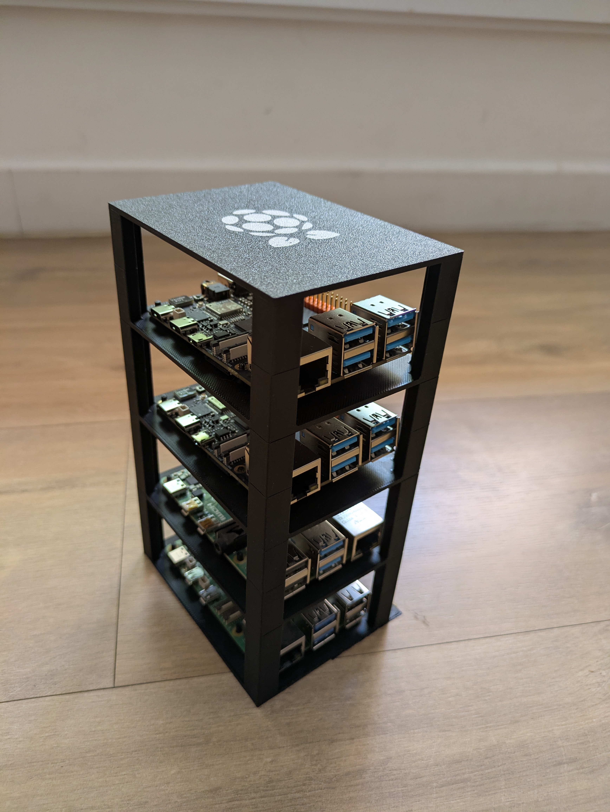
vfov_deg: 69.4
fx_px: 587
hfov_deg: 54.9
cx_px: 305
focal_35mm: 25
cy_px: 406
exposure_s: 1/100
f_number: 1.89
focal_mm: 5.43
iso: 171
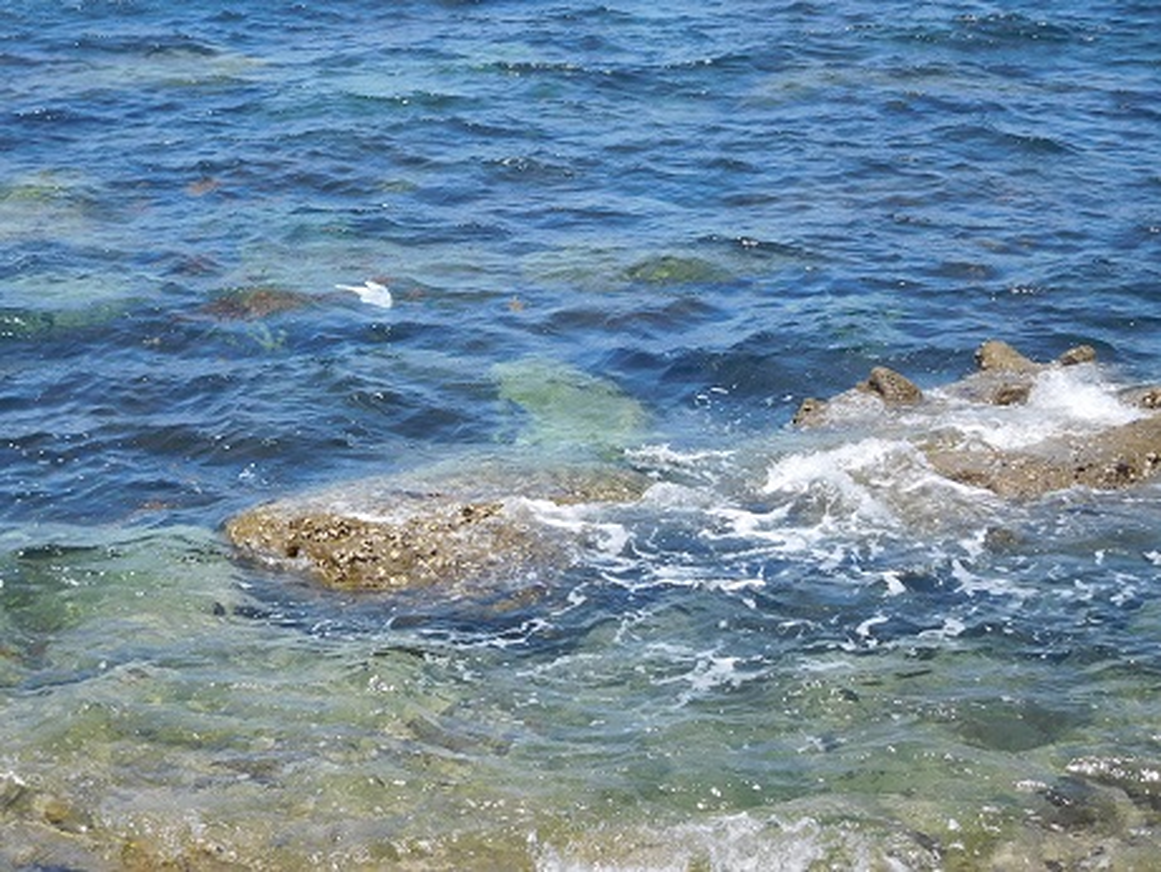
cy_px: 436
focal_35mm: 100
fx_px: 3355
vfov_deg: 14.8
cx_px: 580
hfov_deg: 19.6
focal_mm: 17.8
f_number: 4.8
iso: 125
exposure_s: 1/500
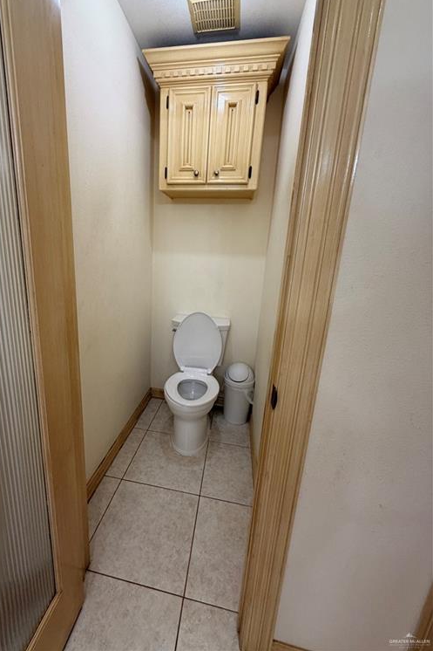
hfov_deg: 76.8
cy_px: 317
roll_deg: -2.4
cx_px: 183
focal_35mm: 15
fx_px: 271
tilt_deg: -13.3
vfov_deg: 100.4
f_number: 2.2
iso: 160
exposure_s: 1/120
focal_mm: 2.22
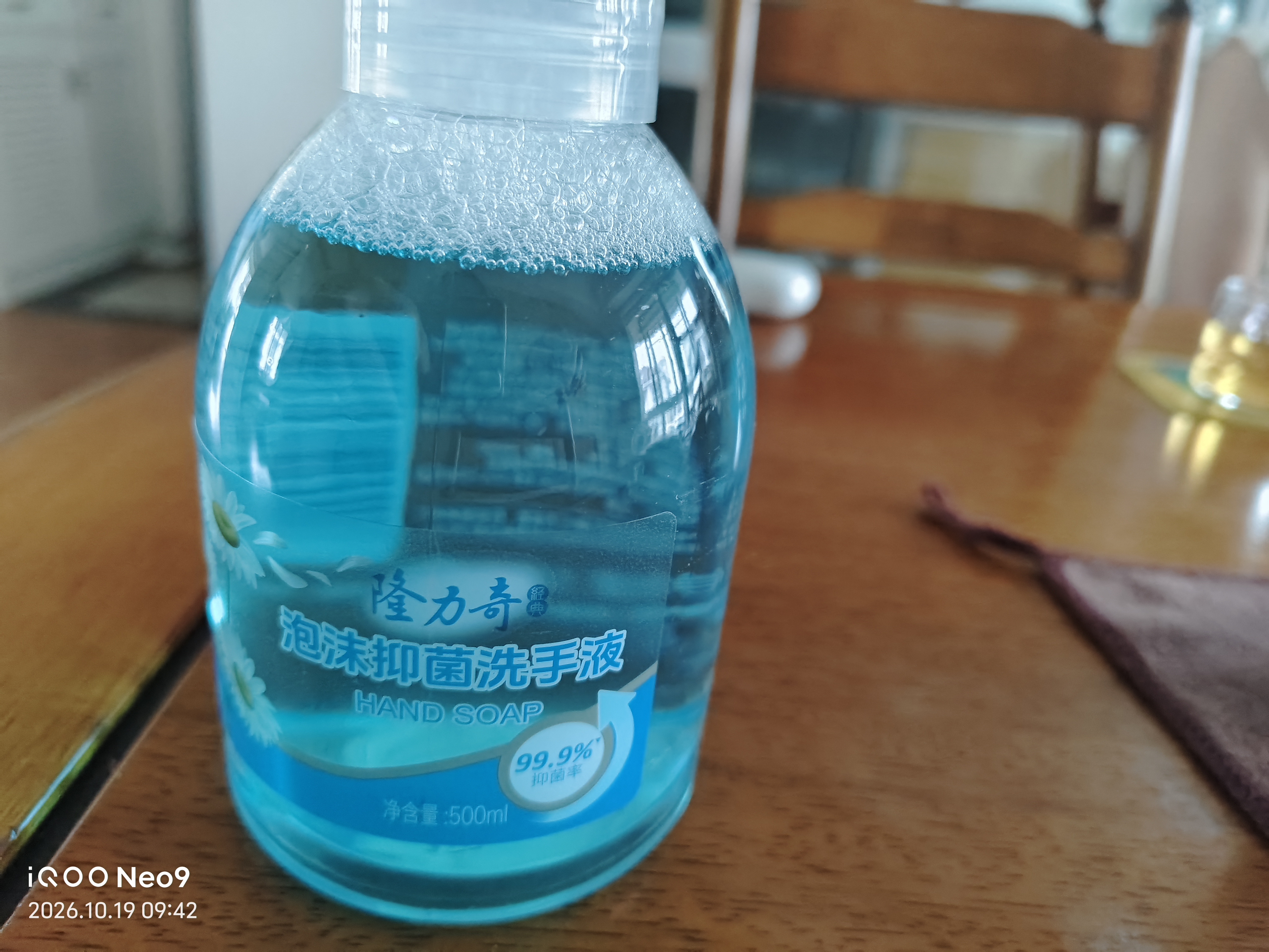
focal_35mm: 23
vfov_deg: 58.9
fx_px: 843
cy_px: 476
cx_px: 634
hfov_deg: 73.9
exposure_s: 1/283
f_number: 1.88
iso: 6455
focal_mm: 5.56
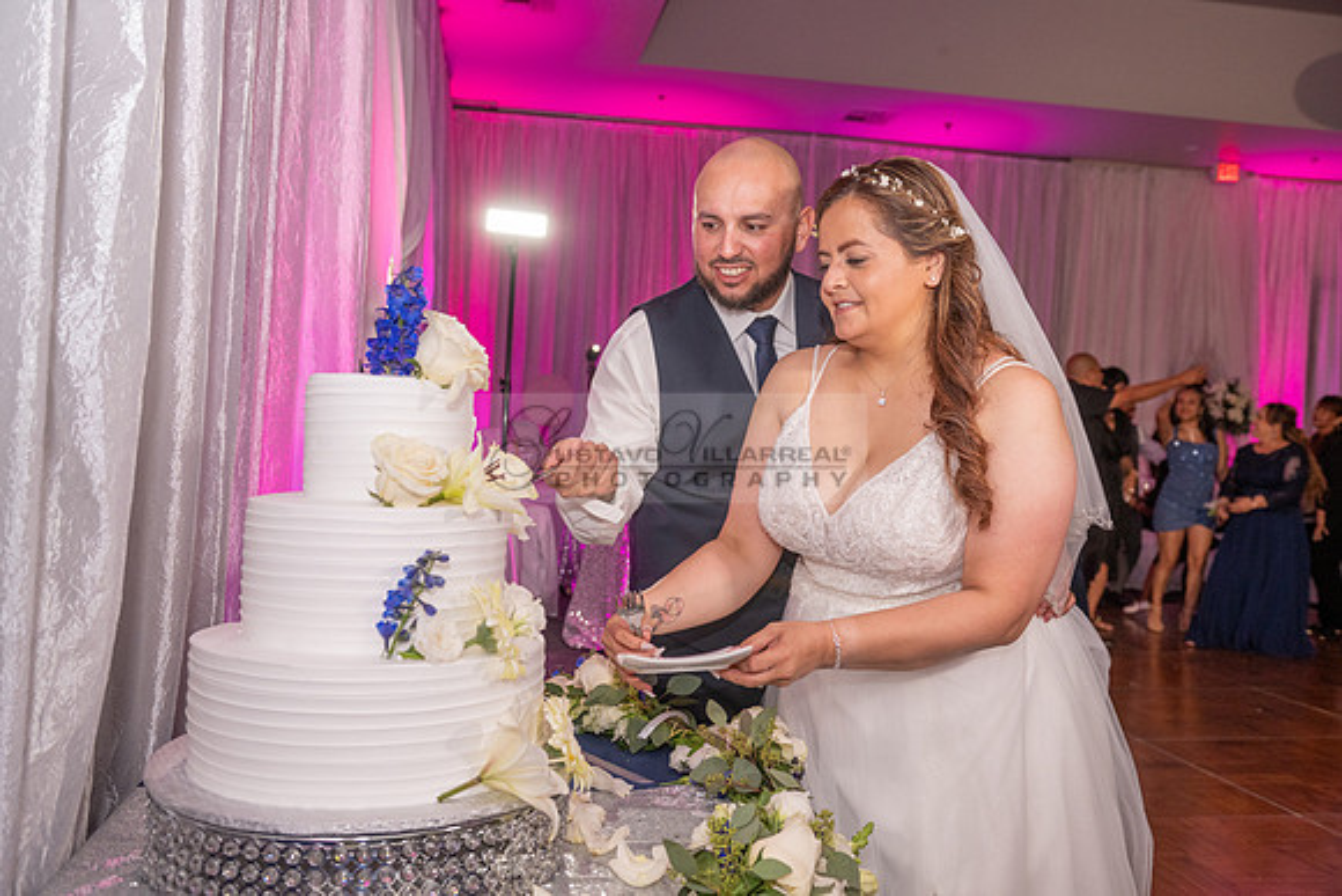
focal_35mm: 32
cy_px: 448
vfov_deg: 41.1
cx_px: 671
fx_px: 1193
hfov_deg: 58.7
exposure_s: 1/200
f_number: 4.5
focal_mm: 32
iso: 1600
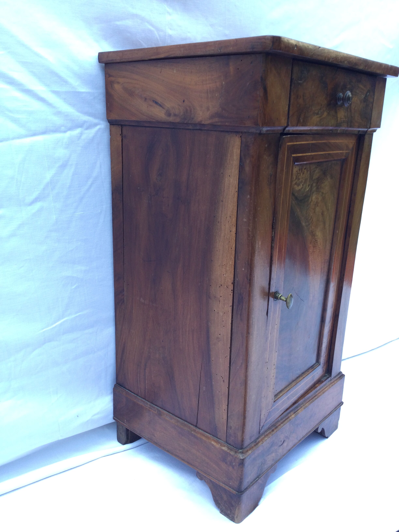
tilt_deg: -15.5
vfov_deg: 58.4
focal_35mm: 31
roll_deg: -1.1
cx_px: 200
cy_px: 266
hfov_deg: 45.4
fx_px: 476
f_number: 2.4
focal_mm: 3.3
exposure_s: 1/100
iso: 32
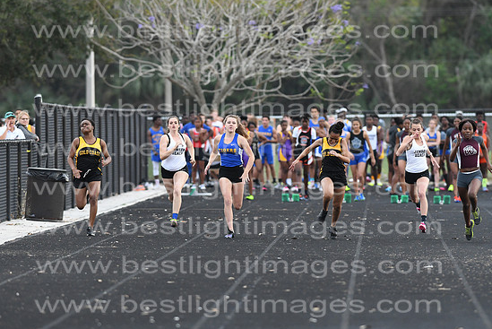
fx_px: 6497
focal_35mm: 475
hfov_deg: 4.3
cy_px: 169
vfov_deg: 2.9
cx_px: 238
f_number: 4
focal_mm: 300
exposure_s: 1/1600
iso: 1600
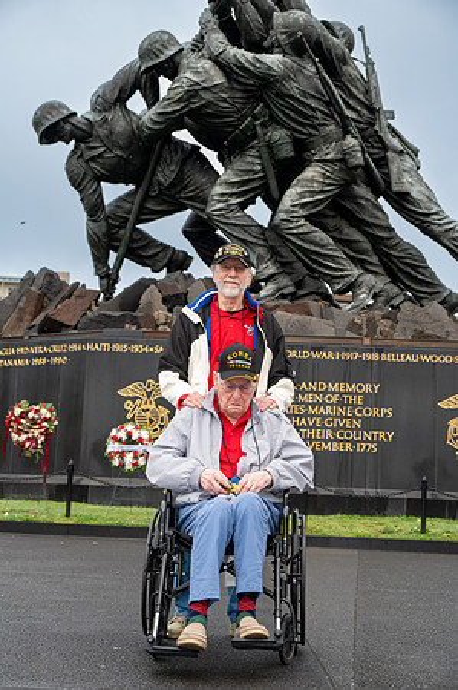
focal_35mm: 56
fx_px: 1071
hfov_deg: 24.1
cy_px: 345
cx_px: 229
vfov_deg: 35.7
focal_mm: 56
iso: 280
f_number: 6.3
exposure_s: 1/100
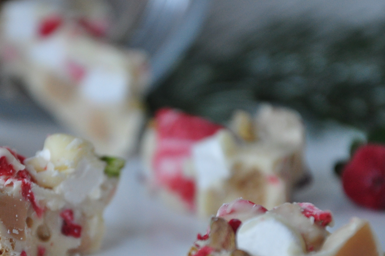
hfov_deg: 8.2
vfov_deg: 5.4
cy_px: 202
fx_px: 2700
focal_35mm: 253
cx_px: 136
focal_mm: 105
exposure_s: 1/5
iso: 800
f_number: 5.6
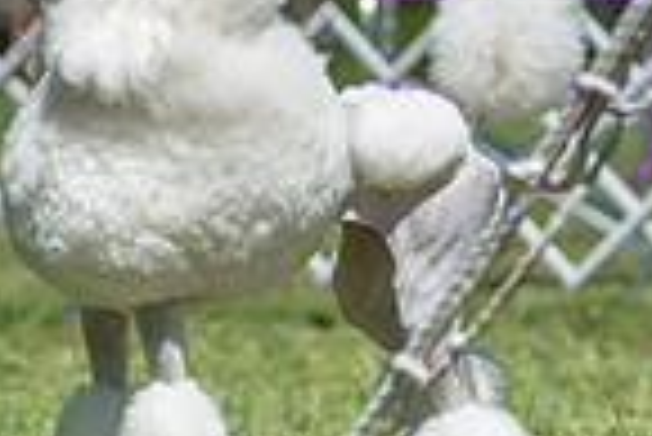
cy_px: -29
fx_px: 10841
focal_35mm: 598
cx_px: 72
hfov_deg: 3.4
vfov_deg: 2.3
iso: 100
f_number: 3.2
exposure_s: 1/1000
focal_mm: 150
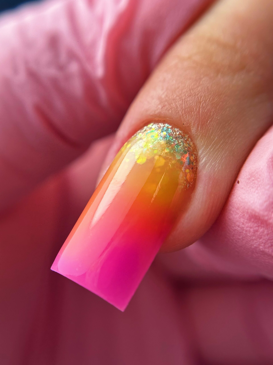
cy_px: 182
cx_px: 136
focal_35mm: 48
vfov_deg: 39.7
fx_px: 505
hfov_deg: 30.3
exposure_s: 1/521
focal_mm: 6.86
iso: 64
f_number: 1.78
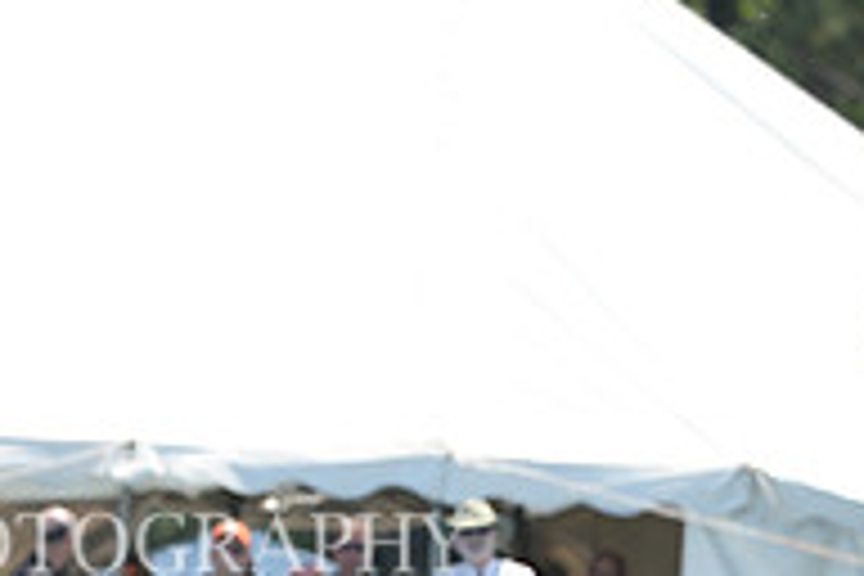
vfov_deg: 1.1
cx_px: -180
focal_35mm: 1208
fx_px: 28990
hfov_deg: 1.7
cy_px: 814
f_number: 6.3
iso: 400
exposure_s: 1/1250
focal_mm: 400
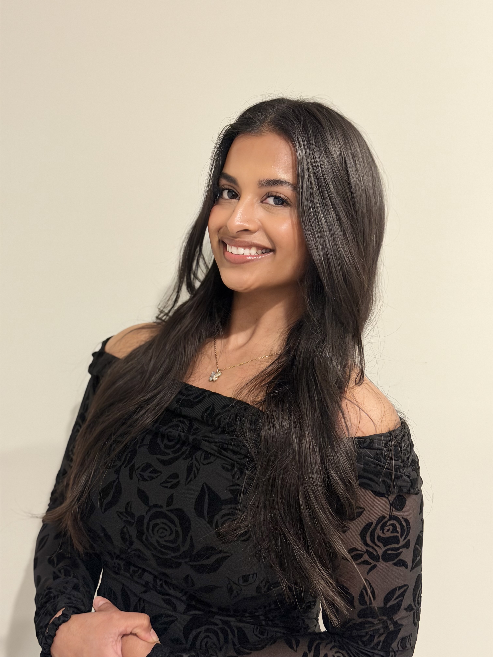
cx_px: 246
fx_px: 911
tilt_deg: -2.6
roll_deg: -0.4
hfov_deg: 30.3
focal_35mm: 48
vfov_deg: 39.7
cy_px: 328
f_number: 1.78
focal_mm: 6.76
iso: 320
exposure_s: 1/40
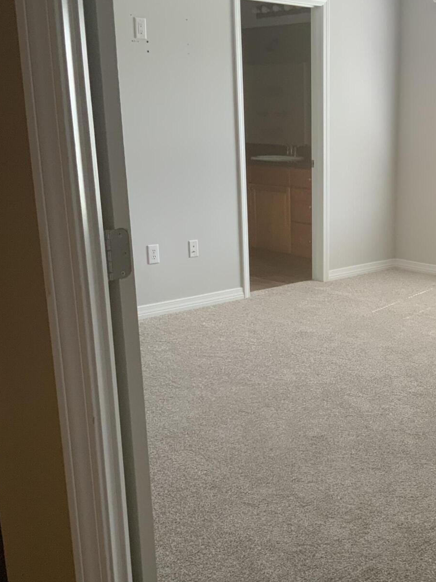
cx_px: 340
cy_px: 346
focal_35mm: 48
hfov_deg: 29.7
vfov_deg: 39.5
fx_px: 806
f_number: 1.8
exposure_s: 1/60
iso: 50
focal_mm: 3
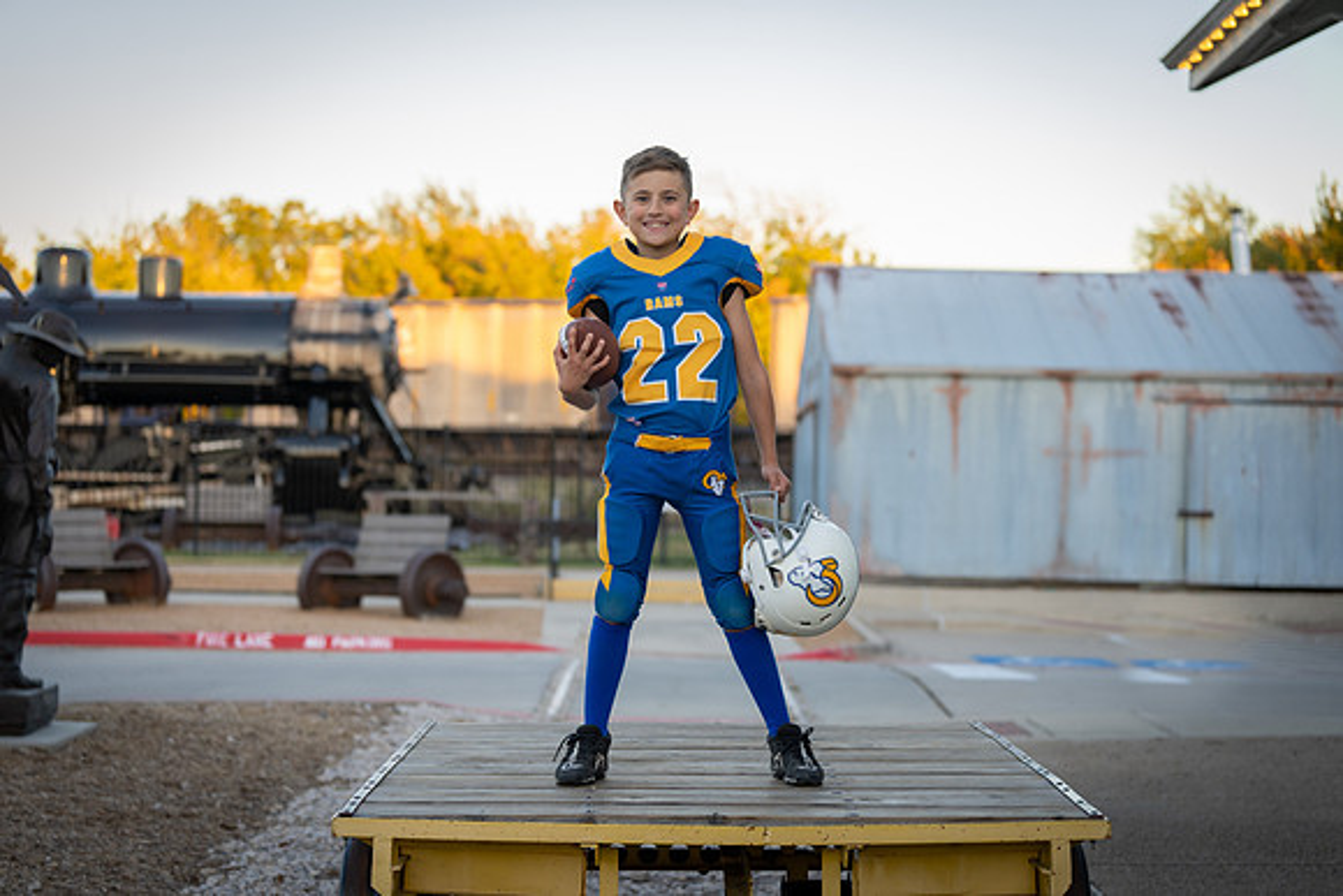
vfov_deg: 19.3
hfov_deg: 28.6
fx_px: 2632
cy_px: 448
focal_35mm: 71
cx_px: 672
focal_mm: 70
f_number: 2.8
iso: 320
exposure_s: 1/320
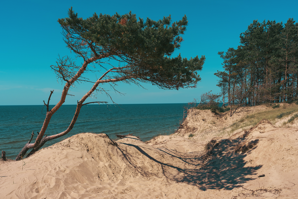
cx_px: 149
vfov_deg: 37.9
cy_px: 100
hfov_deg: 54.4
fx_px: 290
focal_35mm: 35
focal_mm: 35
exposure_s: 1/1000
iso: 100
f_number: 7.1
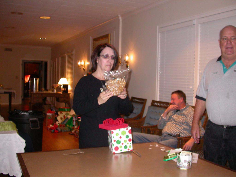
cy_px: 88
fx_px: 259
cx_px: 118
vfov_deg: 37.7
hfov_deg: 49.0
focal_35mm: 38
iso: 200
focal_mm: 7.85
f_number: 2.6
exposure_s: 1/60
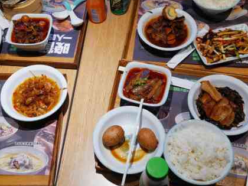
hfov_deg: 42.1
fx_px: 322
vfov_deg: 32.2
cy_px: 89
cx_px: 120
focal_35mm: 45
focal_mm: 5.58
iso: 125
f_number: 1.8
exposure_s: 1/100
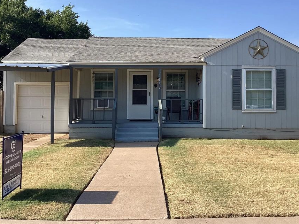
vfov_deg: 38.5
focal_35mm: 37
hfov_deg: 50.1
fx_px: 320
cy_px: 92
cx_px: 157
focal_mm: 3.3
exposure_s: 1/926
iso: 25
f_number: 2.4
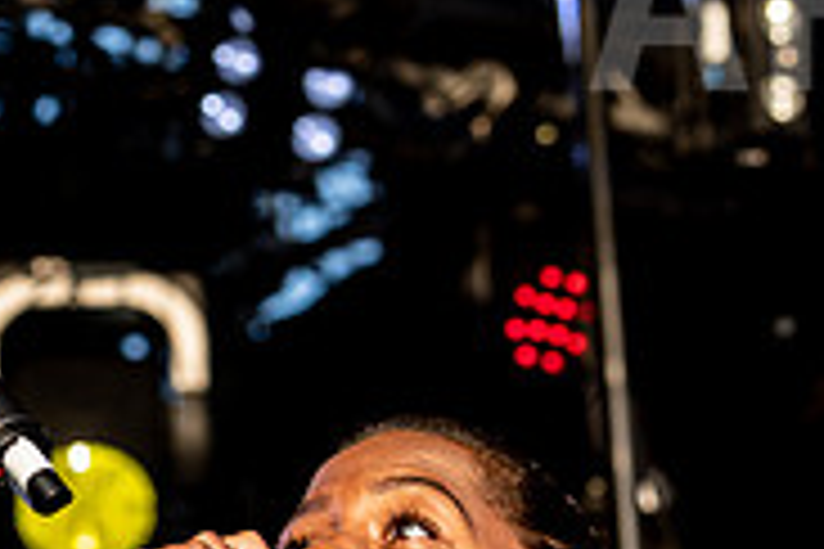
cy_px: 441
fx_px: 6797
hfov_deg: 6.9
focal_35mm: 297
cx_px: -150
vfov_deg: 4.6
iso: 280
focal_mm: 70
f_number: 5
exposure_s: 1/1000
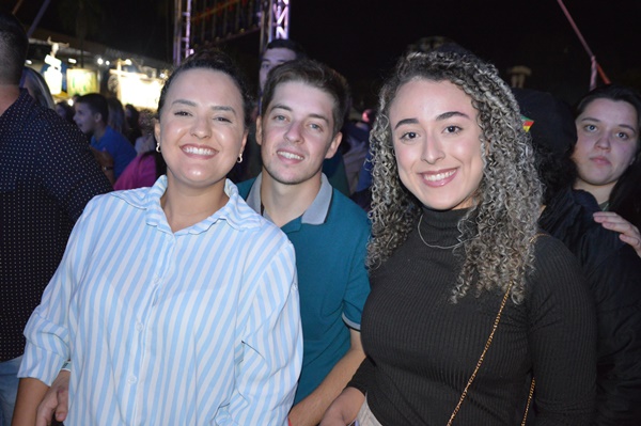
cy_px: 213
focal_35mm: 36
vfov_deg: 36.8
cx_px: 320
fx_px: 640
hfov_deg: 53.2
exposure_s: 1/60
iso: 2500
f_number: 3.8
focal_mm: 24
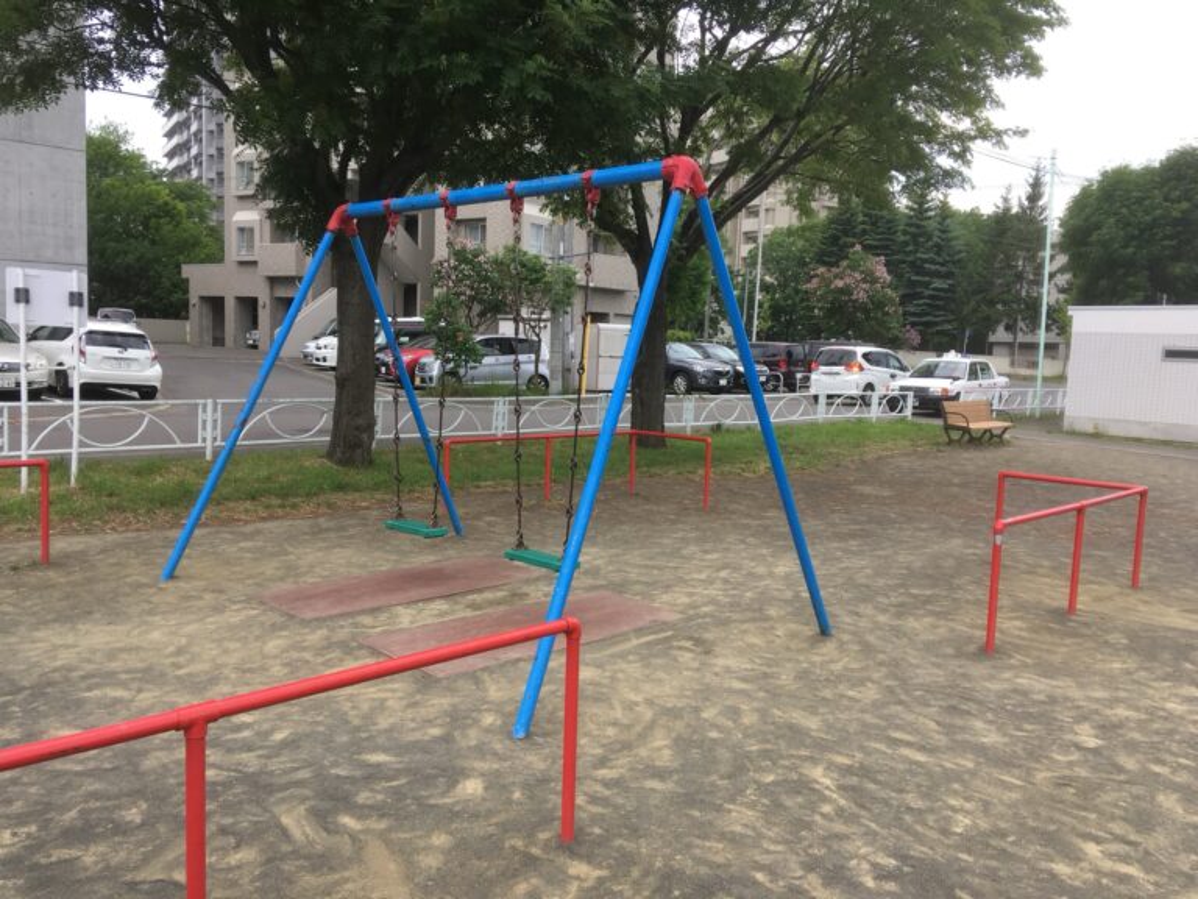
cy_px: 450
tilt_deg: -5.1
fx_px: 1004
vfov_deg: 48.2
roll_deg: -2.3
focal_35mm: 29
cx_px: 599
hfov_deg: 61.7
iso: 25
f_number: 2.2
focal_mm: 4.15
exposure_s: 1/177
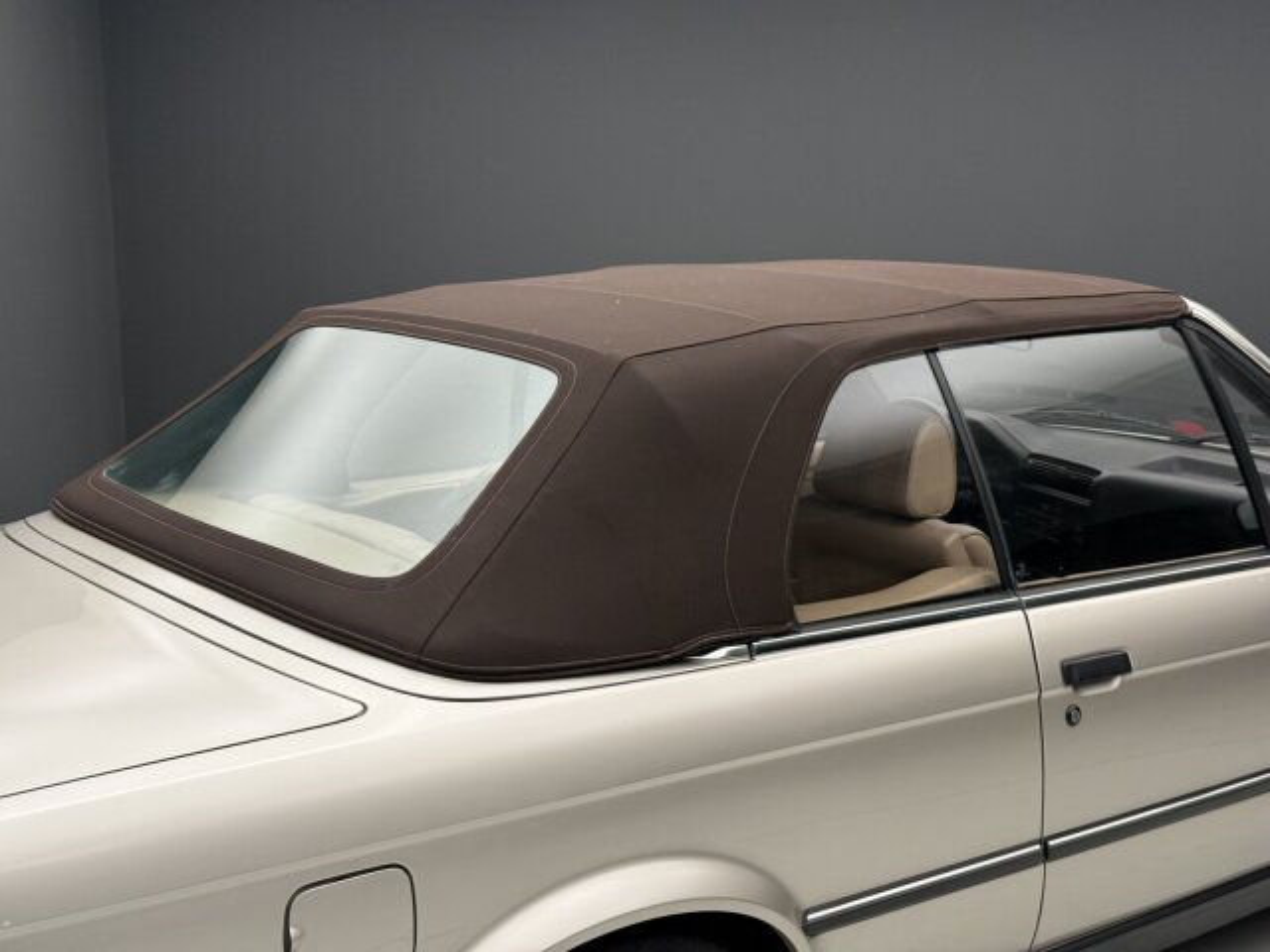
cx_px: 635
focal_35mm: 48
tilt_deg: -9.5
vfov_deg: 30.3
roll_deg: +0.1
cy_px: 476
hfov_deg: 39.7
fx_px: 1761
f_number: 1.78
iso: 160
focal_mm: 6.76
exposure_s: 1/88
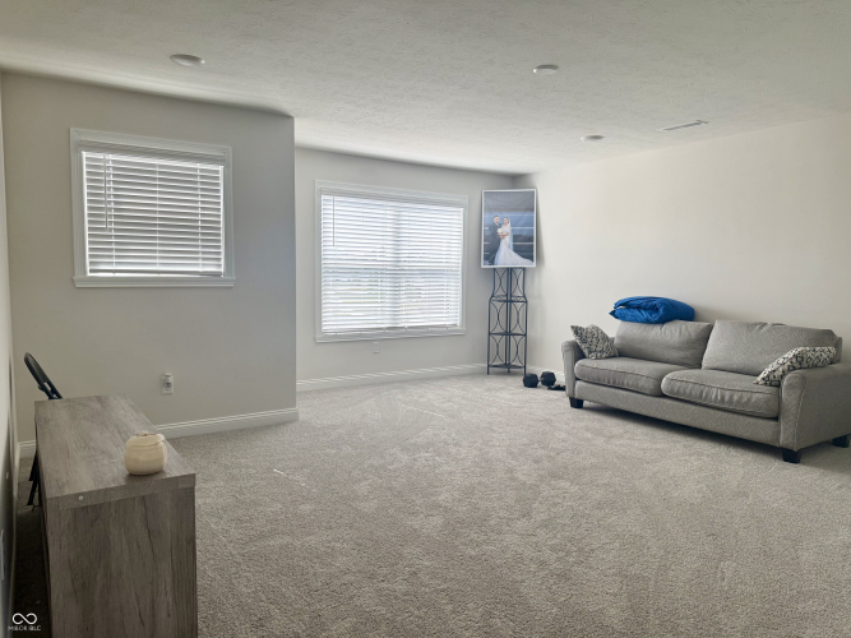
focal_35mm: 24
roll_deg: +0.0
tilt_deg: -4.1
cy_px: 319
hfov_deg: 71.6
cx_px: 426
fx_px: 590
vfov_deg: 56.8
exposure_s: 1/365
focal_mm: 6.76
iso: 100
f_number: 1.78
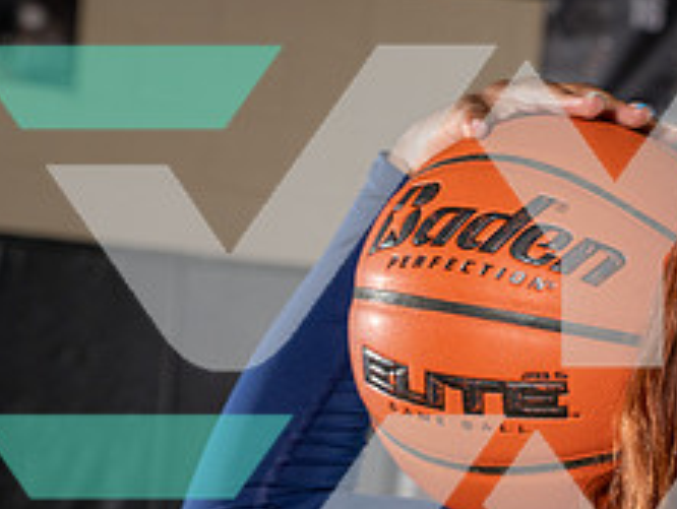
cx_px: 750
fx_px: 2996
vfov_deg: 9.6
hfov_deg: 12.7
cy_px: 578
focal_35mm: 153
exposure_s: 1/250
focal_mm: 61
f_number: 7.1
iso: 320
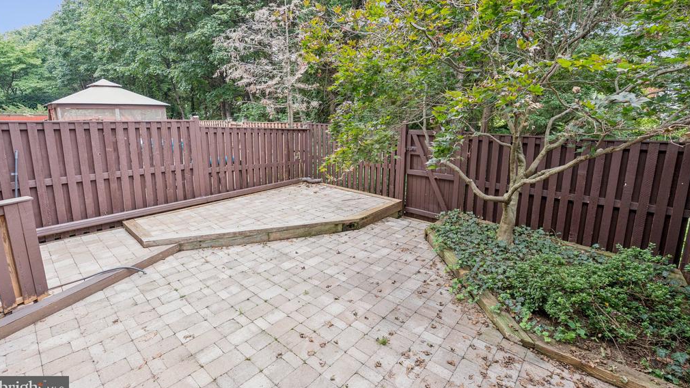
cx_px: 343
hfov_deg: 95.9
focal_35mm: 17
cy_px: 168
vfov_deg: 63.6
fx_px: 311
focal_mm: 16
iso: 500
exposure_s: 1/15
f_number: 10
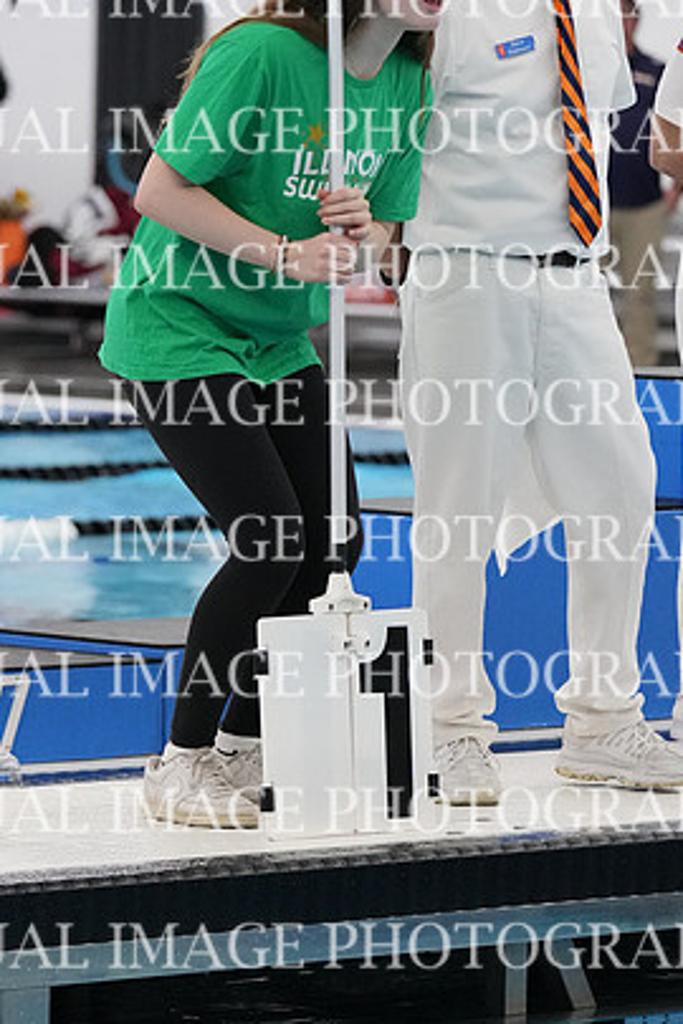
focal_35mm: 285
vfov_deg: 7.2
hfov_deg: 4.8
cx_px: 307
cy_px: 470
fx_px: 8110
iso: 6400
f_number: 4
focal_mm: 133
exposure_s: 1/1250
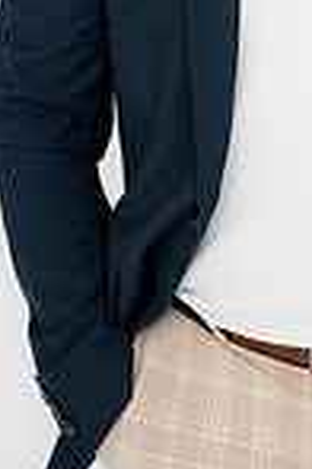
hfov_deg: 5.3
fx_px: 3393
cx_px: 318
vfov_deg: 7.8
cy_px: -57
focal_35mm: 261
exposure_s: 1/125
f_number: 2.2
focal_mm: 85
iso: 200
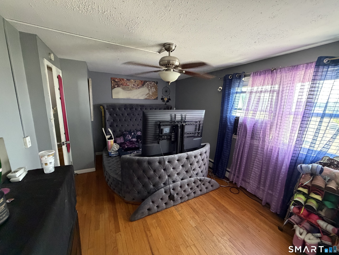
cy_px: 128
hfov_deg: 102.1
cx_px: 170
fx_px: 137
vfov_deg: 85.7
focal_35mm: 14
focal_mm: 2.22
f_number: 2.2
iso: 640
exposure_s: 1/60
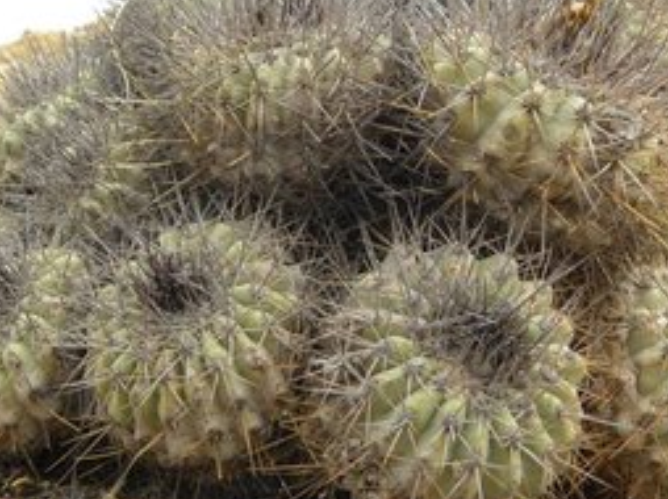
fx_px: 790
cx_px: 339
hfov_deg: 45.8
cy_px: 218
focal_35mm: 41
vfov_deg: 35.0
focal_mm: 4.6
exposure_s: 1/168
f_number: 4.5
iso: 64
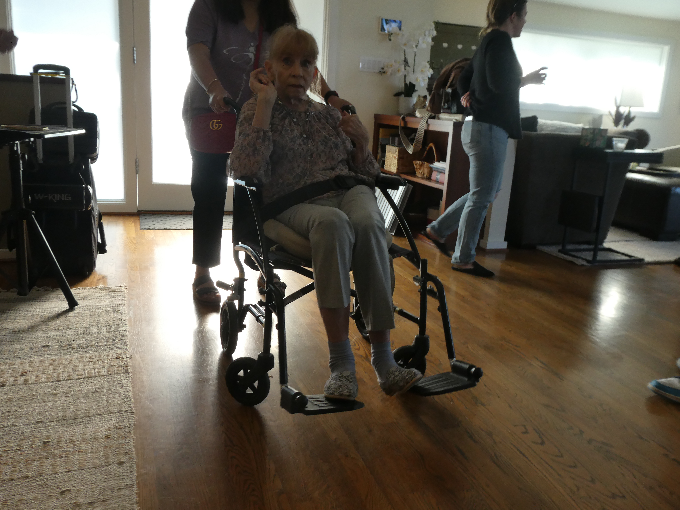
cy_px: 249
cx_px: 336
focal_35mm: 29
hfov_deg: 61.7
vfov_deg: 48.2
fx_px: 570
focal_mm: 5
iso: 160
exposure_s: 1/80
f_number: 3.5
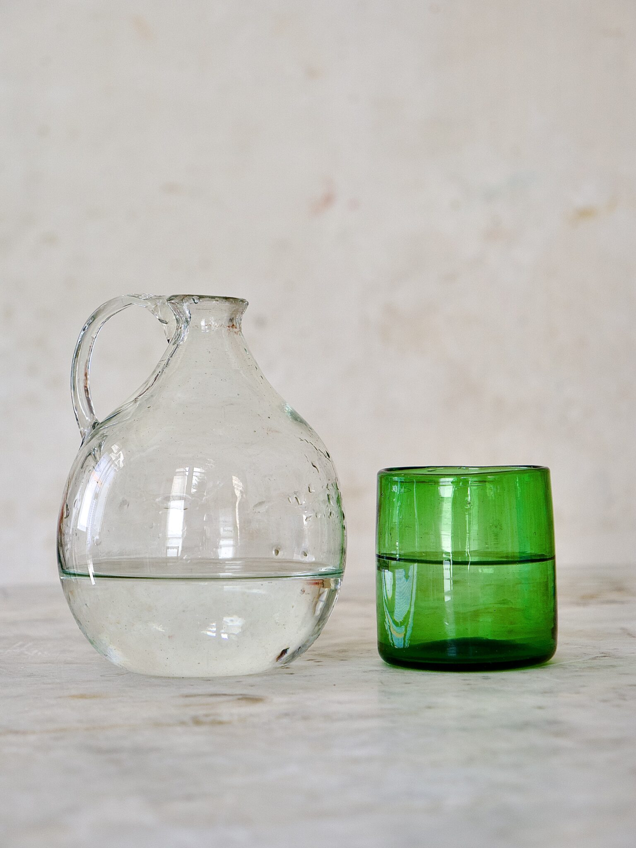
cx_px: 318
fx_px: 2450
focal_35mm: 100
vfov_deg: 19.6
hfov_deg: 14.8
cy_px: 424
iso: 200
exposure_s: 1/125
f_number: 3.9
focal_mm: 50
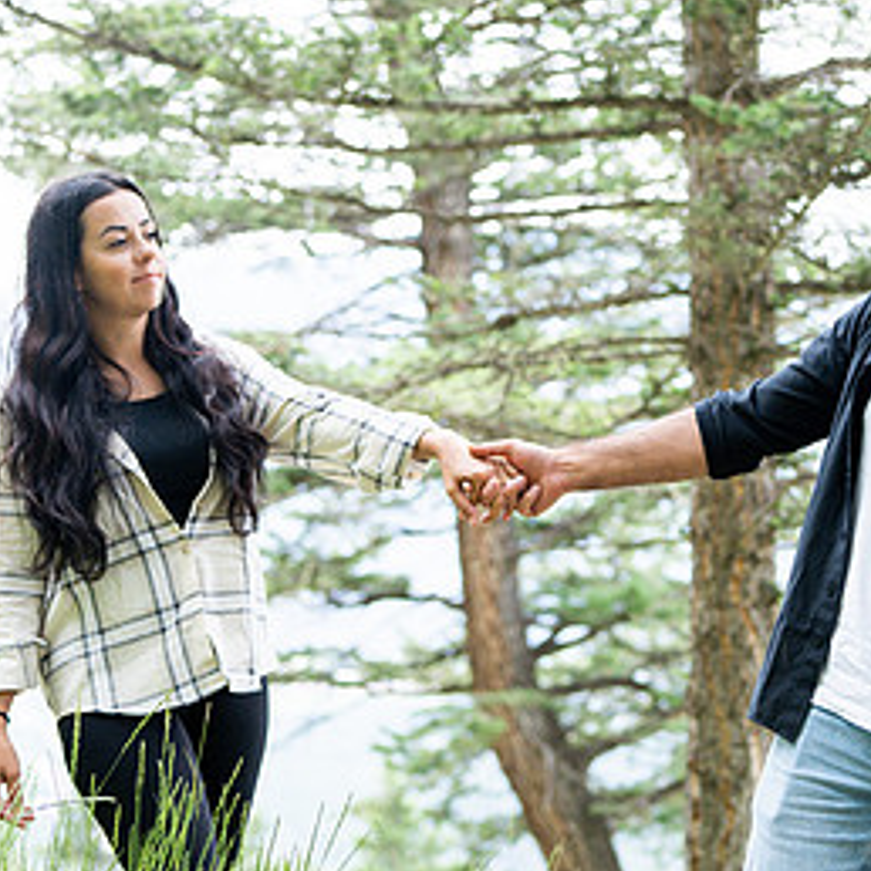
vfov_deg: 25.7
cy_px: 505
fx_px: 1907
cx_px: 614
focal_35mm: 67
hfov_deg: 25.5
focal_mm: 35
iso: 200
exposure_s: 1/1600
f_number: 2
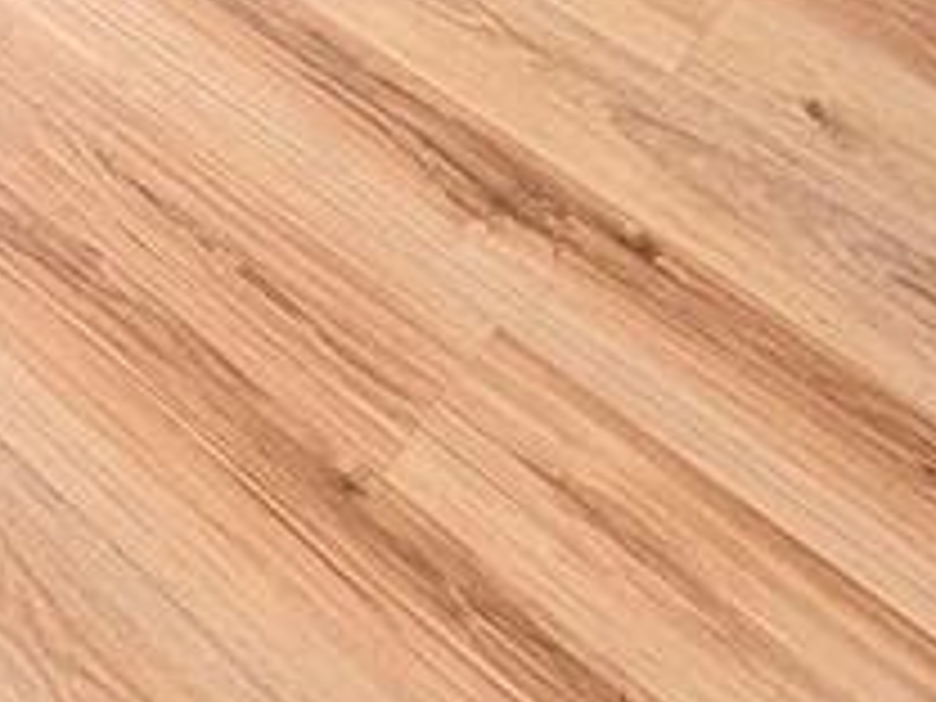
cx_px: -94
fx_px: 1866
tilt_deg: -16.3
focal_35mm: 69
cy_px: -974
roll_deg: -5.3
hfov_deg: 26.0
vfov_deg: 14.4
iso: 125
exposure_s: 1/99
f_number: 2.2
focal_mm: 2.22
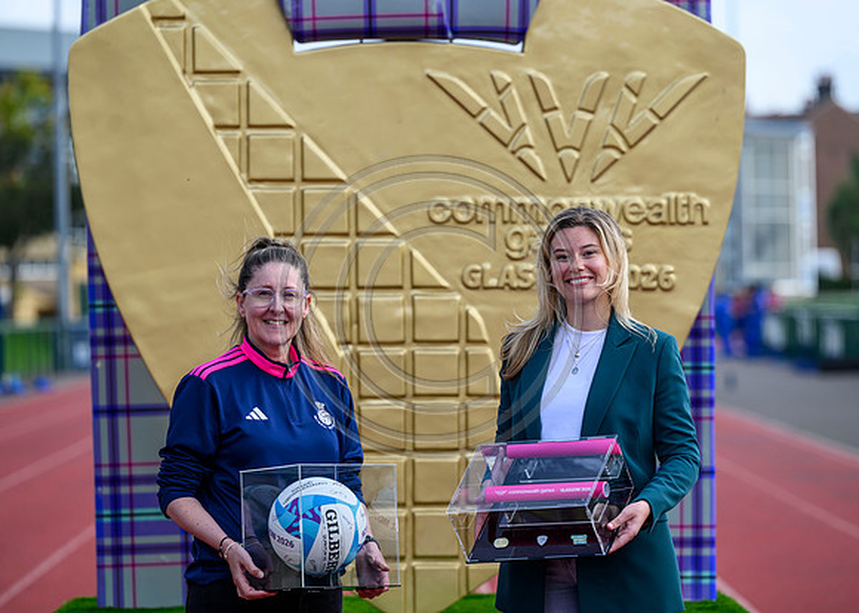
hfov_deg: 12.6
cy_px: 307
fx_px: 3894
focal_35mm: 160
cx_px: 461
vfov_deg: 9.0
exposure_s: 1/2500
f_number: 3.5
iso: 500
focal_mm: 150
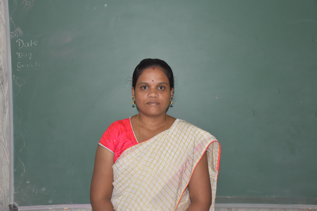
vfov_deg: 25.8
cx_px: 158
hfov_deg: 37.9
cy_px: 106
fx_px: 462
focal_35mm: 52
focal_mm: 35
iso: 900
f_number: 4.2
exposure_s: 1/60
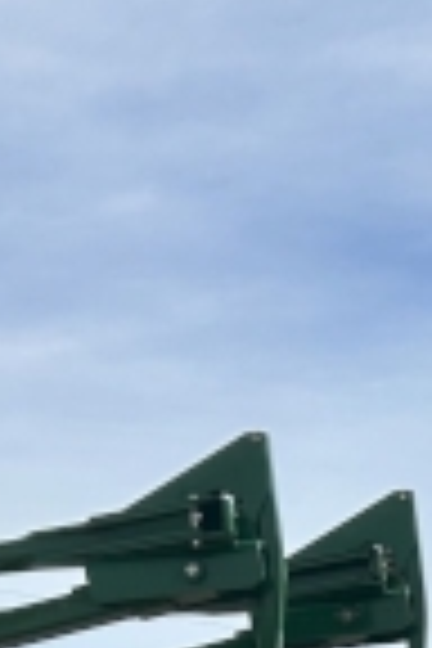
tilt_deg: -1.6
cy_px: 1210
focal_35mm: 150
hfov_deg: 8.9
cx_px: 702
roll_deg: -0.8
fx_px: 2700
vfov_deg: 12.4
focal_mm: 5.7
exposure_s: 1/5319
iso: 50
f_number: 1.5
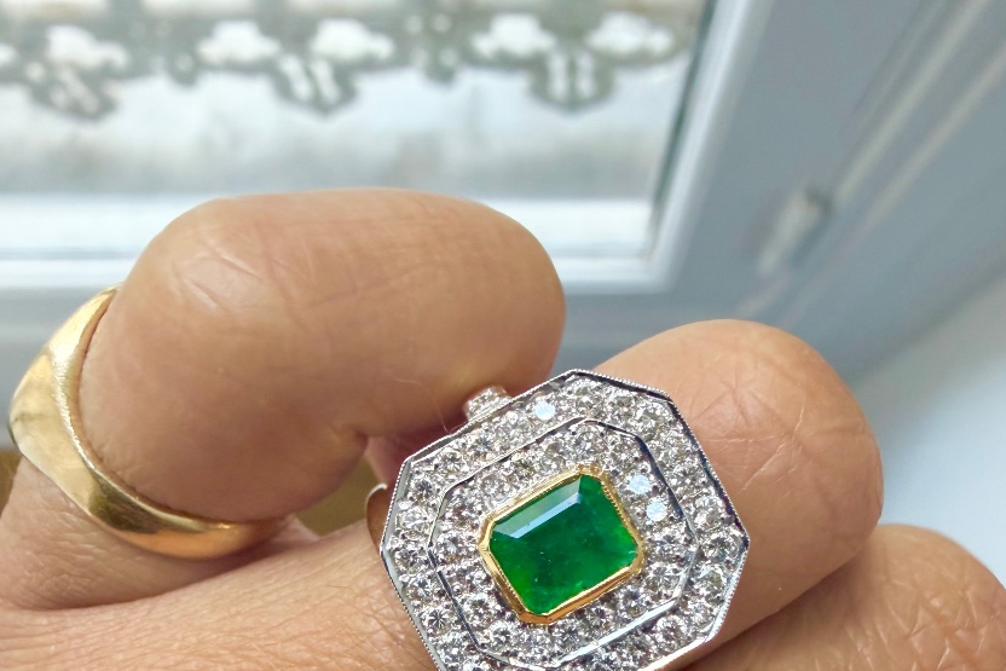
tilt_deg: -85.7
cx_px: 526
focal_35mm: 36
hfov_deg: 53.1
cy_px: 605
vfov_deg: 34.8
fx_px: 1006
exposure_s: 1/119
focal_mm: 2.22
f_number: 2.2
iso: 320
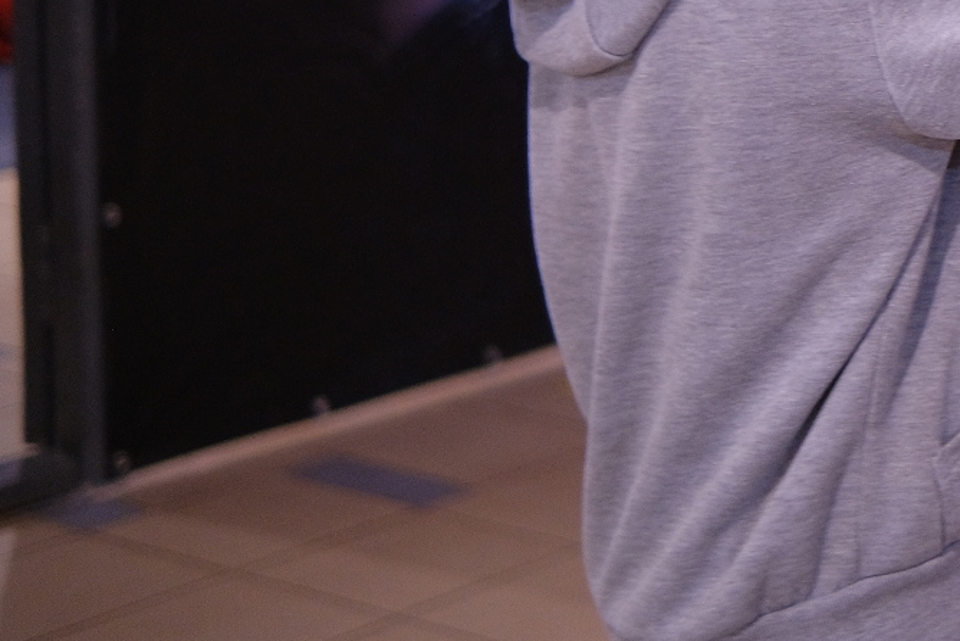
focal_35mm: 93
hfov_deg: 20.1
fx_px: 2481
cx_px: 1237
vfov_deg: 14.3
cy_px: -93
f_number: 1.4
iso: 800
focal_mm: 23
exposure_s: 1/60
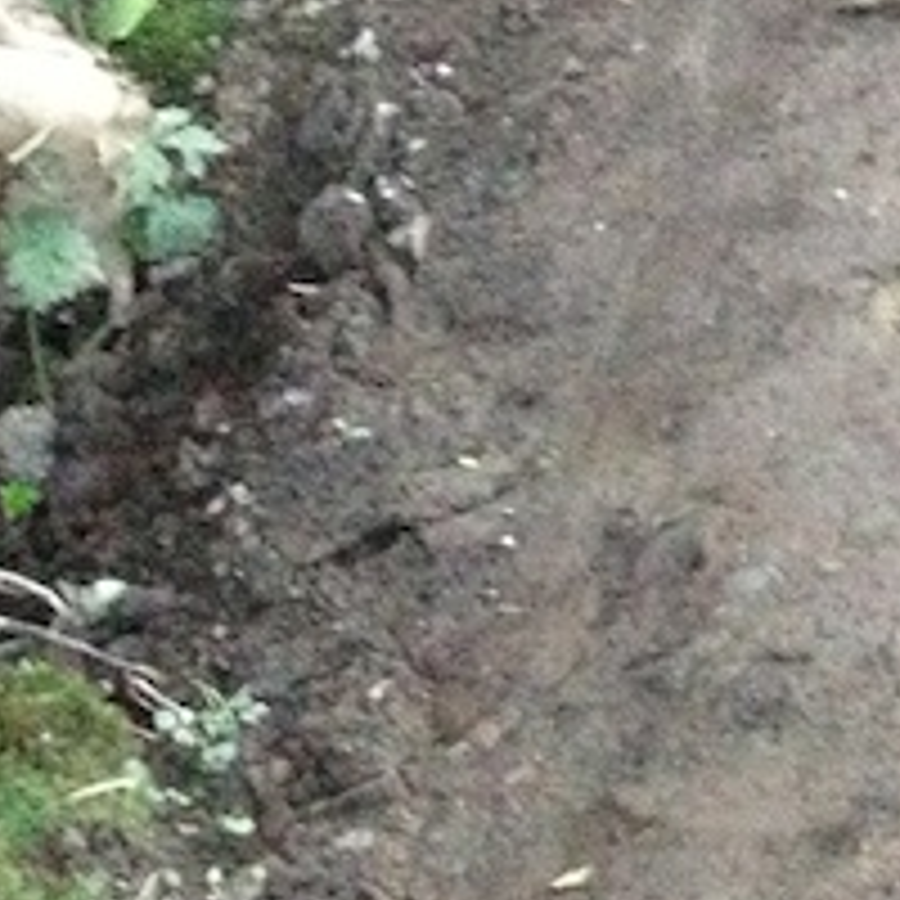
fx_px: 4648
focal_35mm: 158
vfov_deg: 10.4
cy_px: -724
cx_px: 2052
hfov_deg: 9.9
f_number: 2.4
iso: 500
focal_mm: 4.28
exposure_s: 1/15
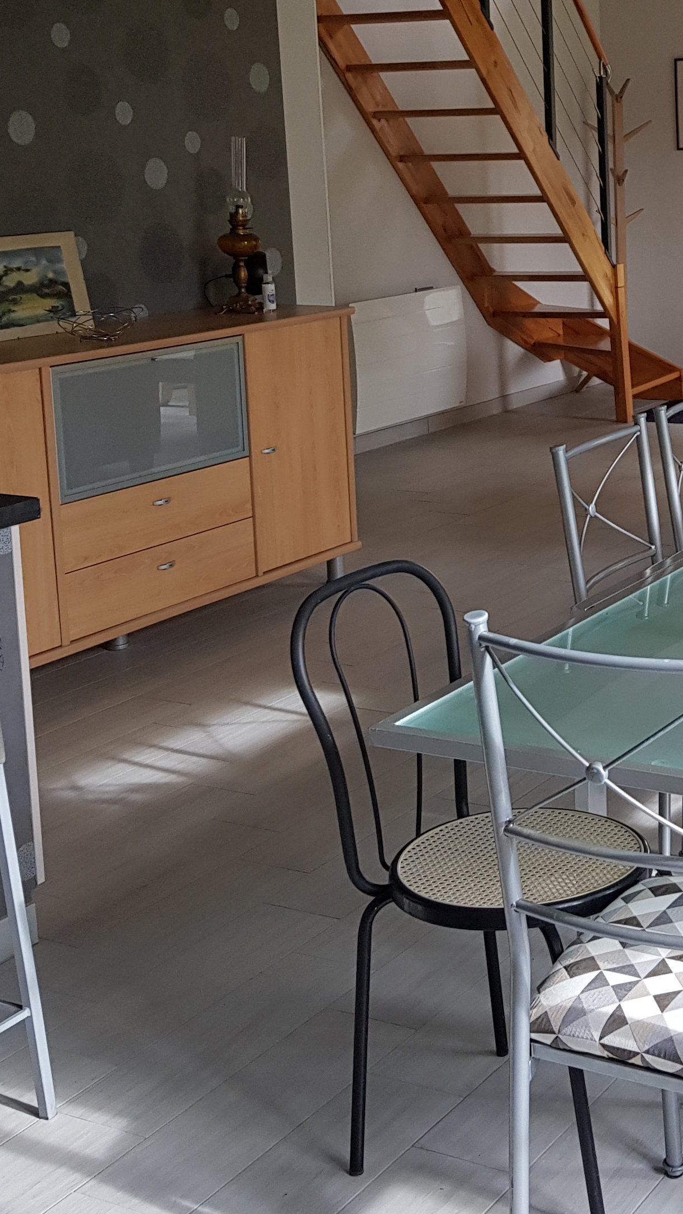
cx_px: 755
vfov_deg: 38.9
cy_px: 457
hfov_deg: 21.4
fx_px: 1707
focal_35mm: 53
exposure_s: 1/100
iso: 80
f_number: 1.7
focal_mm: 4.2
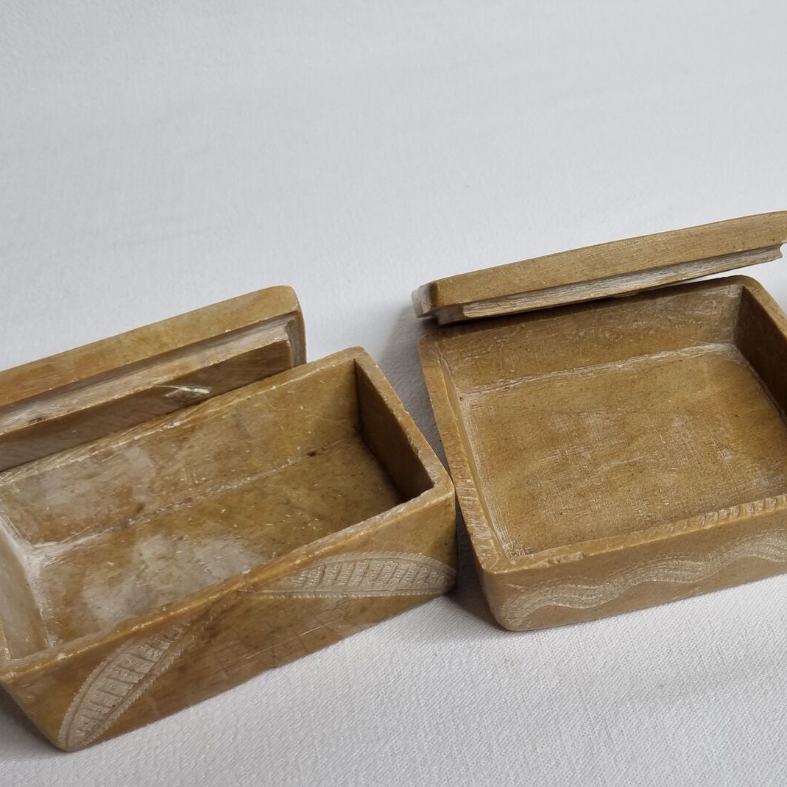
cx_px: 568
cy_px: 475
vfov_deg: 39.0
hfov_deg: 38.4
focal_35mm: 43
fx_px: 1106
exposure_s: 1/118
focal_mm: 5.4
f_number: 1.8
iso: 50
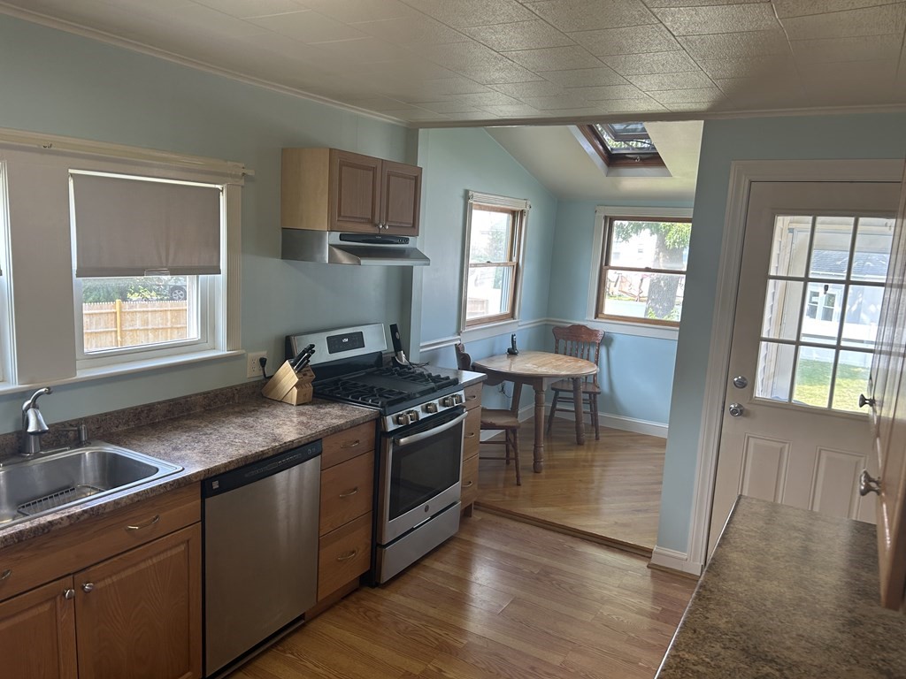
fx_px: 680
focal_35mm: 26
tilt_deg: -9.7
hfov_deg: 67.3
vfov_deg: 53.1
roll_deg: -2.9
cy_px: 340
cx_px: 453
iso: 80
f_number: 1.5
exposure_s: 1/120
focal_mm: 5.7
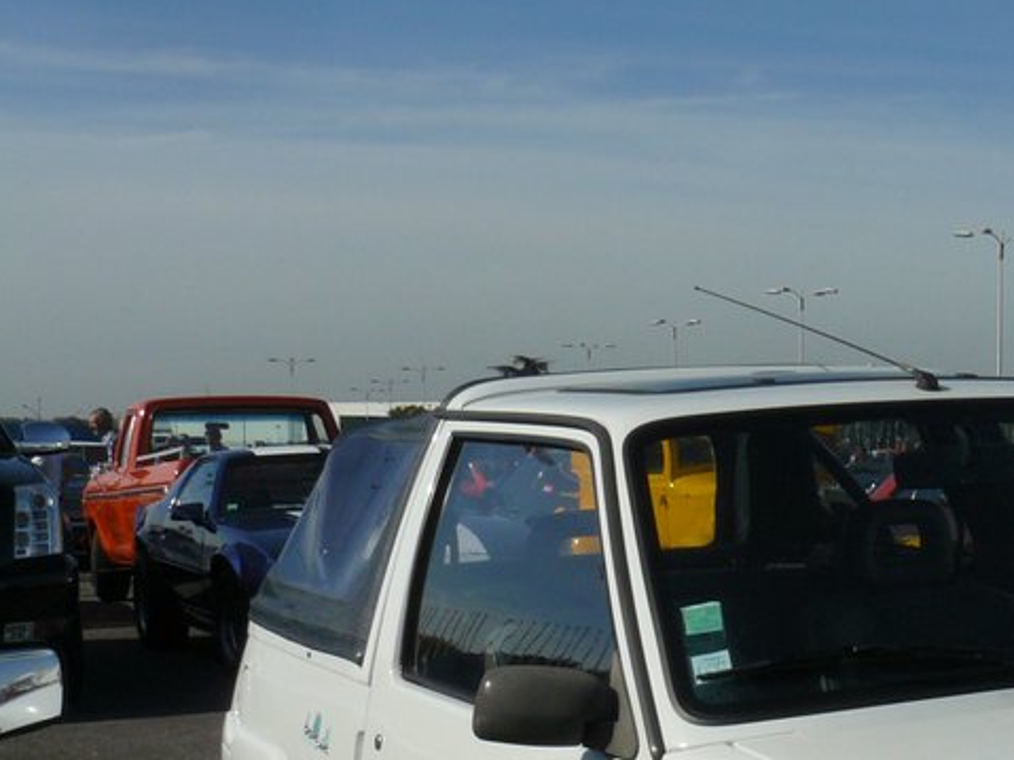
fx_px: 2255
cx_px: 1080
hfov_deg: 23.9
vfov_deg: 18.5
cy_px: 811
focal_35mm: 77
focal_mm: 6
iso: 100
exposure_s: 1/400
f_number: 8
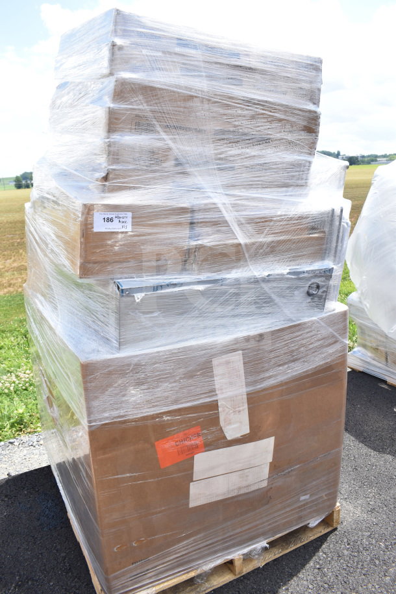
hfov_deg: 47.9
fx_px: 445
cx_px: 198
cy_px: 297
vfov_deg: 67.4
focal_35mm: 27
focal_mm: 18
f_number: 6.3
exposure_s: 1/250
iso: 200
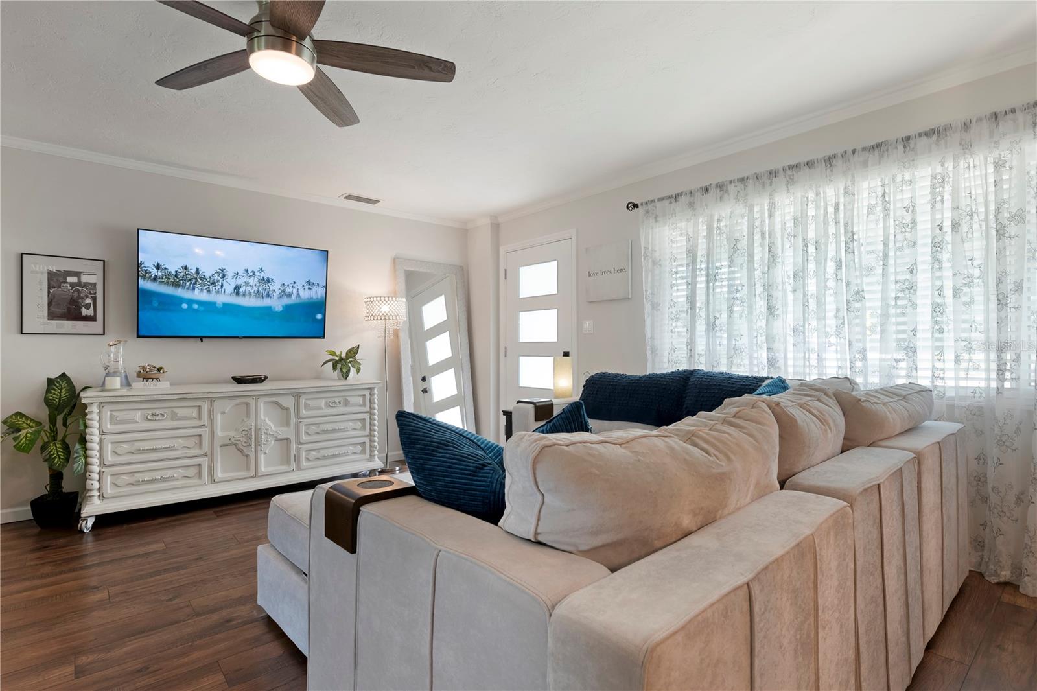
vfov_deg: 67.4
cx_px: 518
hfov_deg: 90.0
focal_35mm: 18
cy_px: 346
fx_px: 518
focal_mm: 18
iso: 500
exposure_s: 1/4
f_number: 8
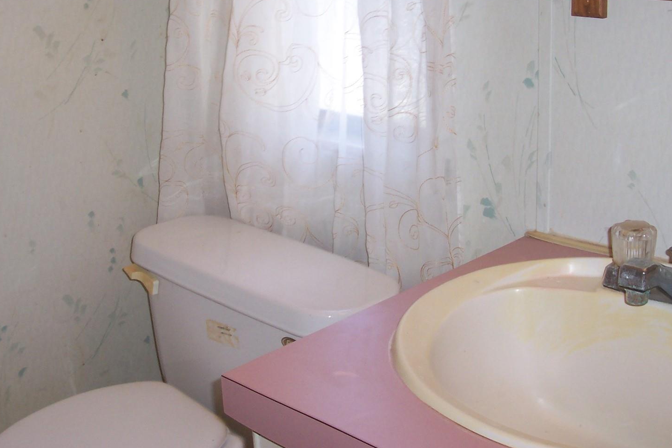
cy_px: 176
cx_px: 345
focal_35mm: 53
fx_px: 989
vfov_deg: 25.5
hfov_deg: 37.5
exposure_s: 1/60
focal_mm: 7
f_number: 3
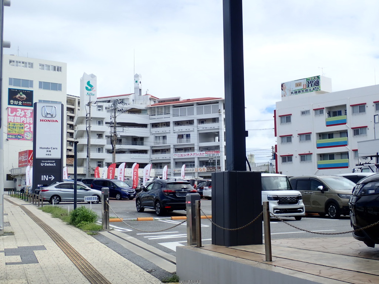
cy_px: 142
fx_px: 504
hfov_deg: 41.2
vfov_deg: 31.5
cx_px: 190
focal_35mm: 46
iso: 100
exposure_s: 1/640
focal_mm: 8.41
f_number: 4.5
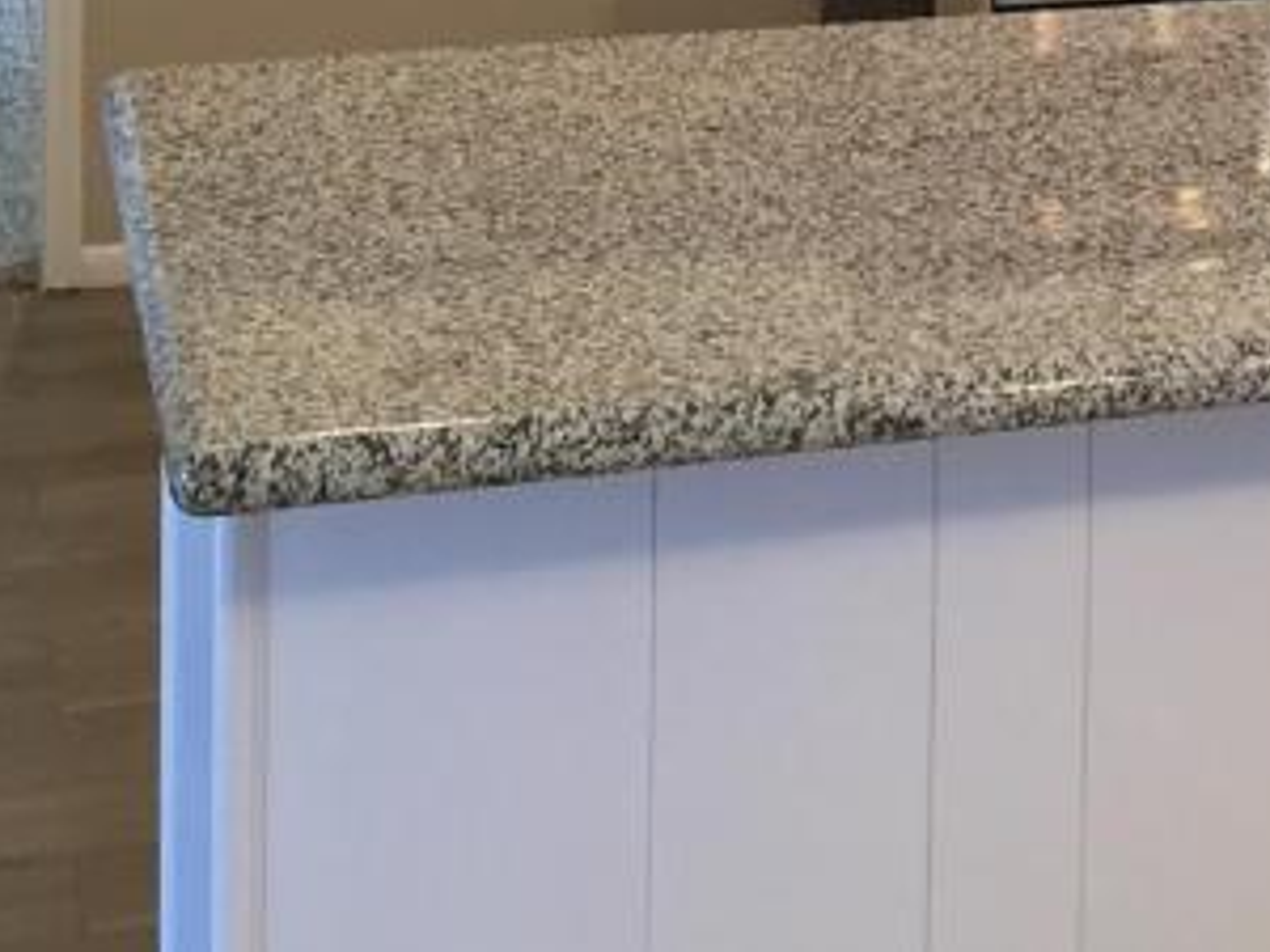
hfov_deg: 19.0
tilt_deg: -2.9
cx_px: 1401
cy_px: -512
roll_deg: -1.8
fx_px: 3632
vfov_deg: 13.9
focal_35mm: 99
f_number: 2.2
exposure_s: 1/30
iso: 64
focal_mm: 4.15
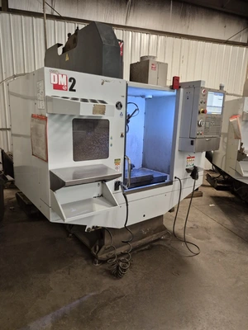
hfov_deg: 58.9
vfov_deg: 73.9
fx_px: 220
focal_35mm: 23
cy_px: 165
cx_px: 124
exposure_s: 1/120
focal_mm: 5.4
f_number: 1.8
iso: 800
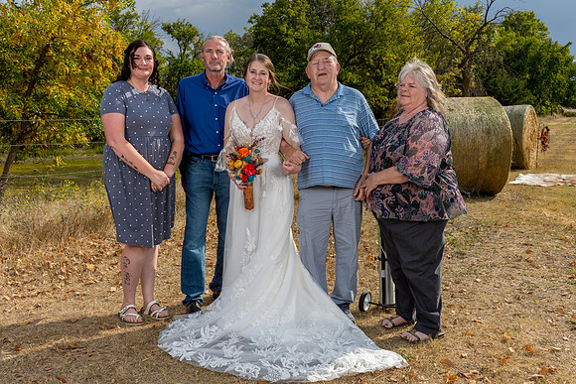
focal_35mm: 35
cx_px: 288
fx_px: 560
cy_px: 192
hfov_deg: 54.4
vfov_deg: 37.9
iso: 80
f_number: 9
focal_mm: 35
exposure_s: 1/250
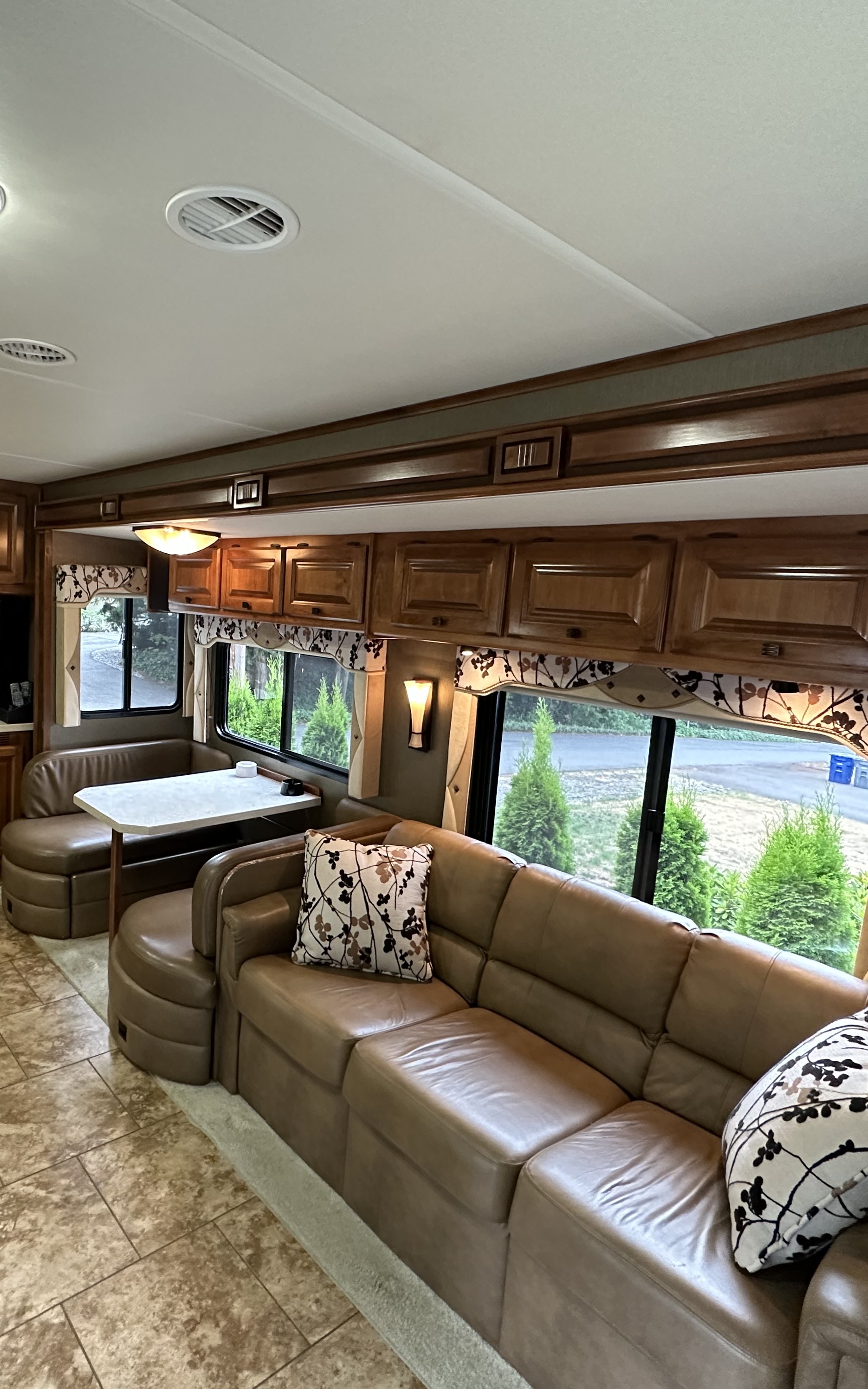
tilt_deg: -6.6
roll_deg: -2.9
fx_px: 757
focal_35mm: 20
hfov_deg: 58.3
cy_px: 694
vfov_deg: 85.1
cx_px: 289
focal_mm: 2.22
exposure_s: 1/60
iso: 400
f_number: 2.2
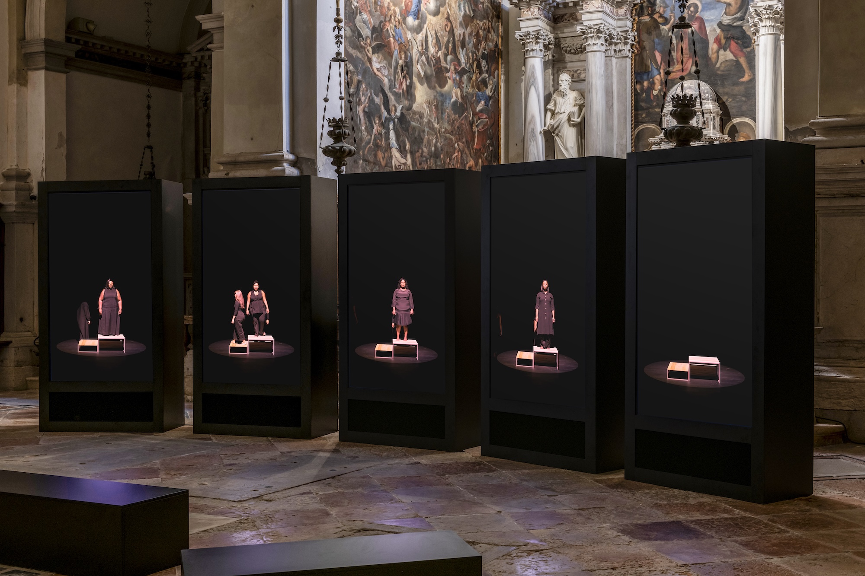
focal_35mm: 48
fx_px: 1153
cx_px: 432
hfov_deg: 41.1
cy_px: 288
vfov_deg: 28.1
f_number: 9
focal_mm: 48
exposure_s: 1
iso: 200
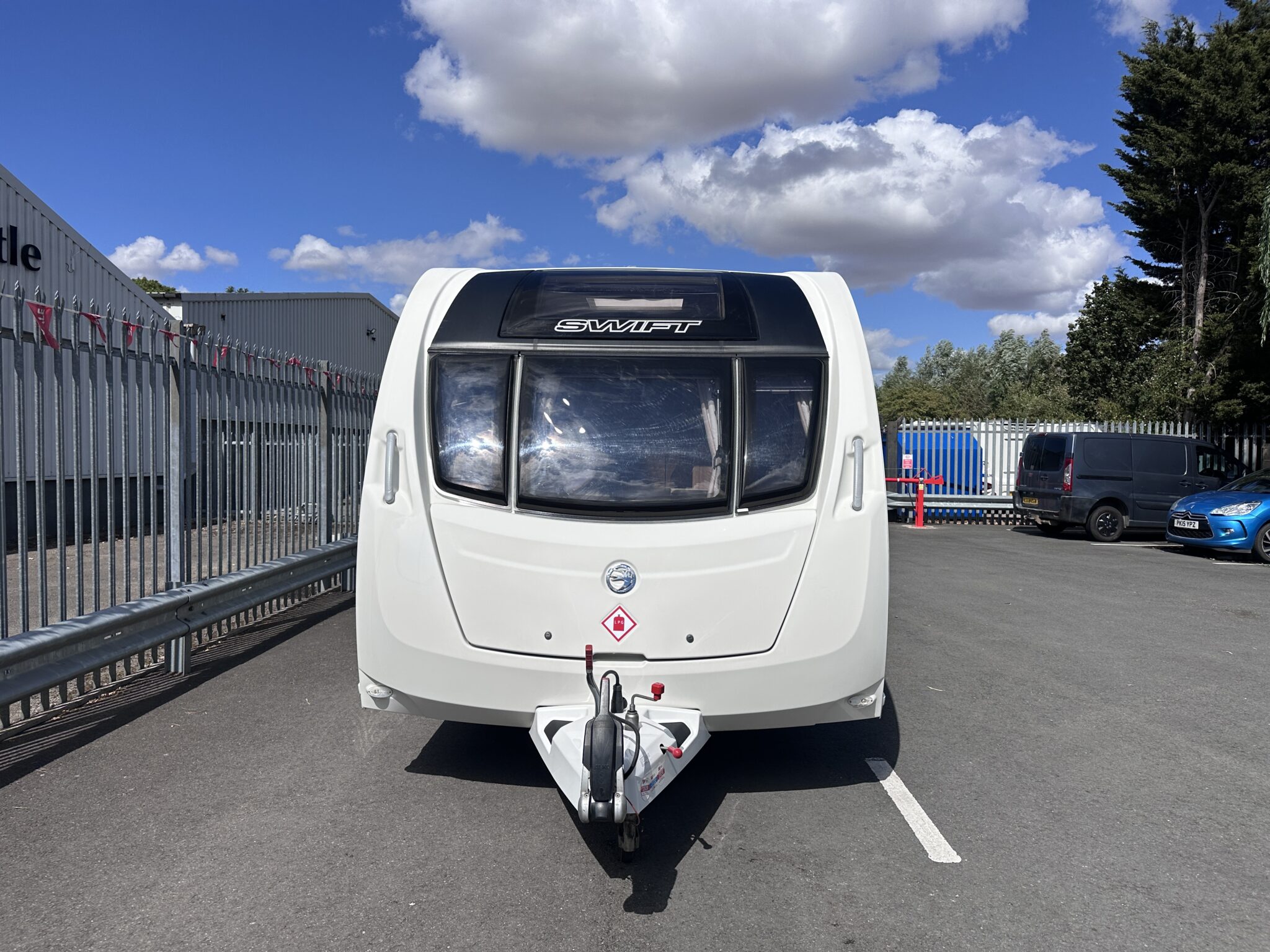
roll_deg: -0.7
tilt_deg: -1.7
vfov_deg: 56.8
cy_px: 476
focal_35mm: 24
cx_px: 635
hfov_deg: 71.6
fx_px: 881
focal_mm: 6.86
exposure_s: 1/12048
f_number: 1.78
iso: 80
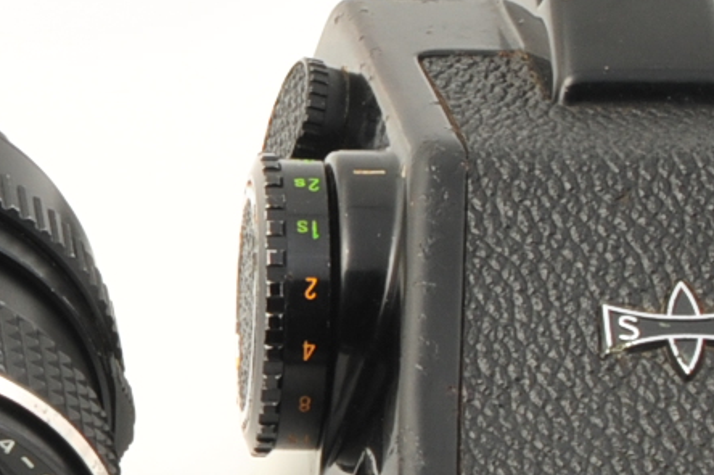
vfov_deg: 4.7
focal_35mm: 290
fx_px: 5745
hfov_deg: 6.9
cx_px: -590
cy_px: 723
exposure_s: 1/250
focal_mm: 40
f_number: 20
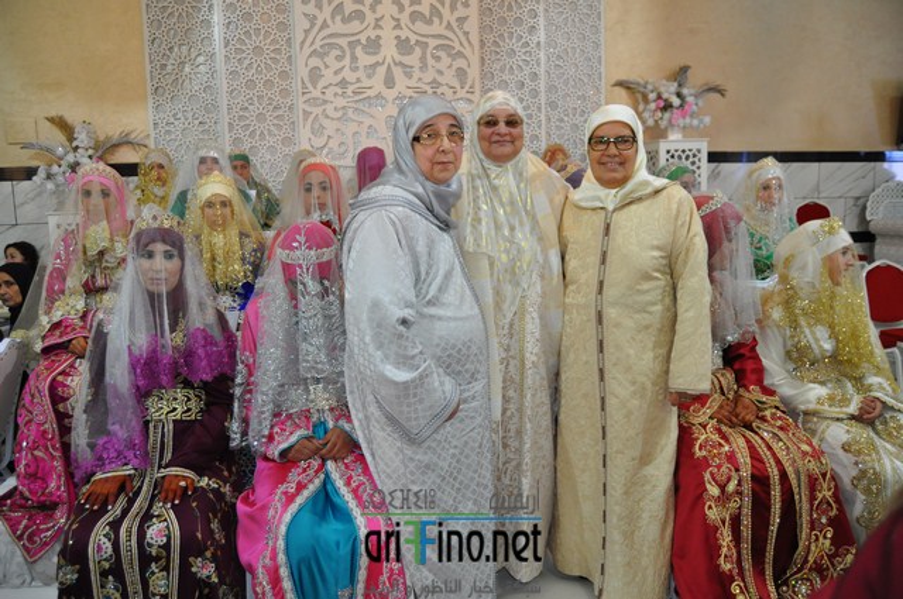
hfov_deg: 67.4
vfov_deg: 47.8
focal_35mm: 27
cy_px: 300
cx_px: 452
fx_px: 676
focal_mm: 18
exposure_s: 1/60
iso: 800
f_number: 3.5
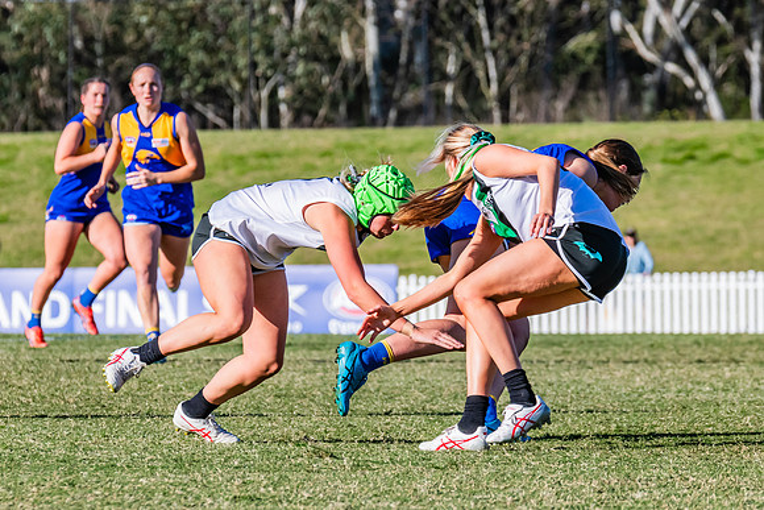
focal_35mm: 484
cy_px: 214
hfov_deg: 4.3
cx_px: 485
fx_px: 10272
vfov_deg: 2.8
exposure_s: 1/1250
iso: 640
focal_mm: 290
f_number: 10
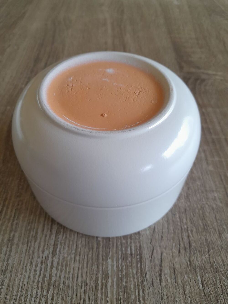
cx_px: 114
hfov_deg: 54.9
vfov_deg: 69.4
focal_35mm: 25
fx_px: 220
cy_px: 152
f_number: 2
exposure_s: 1/50
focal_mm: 4.6
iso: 200
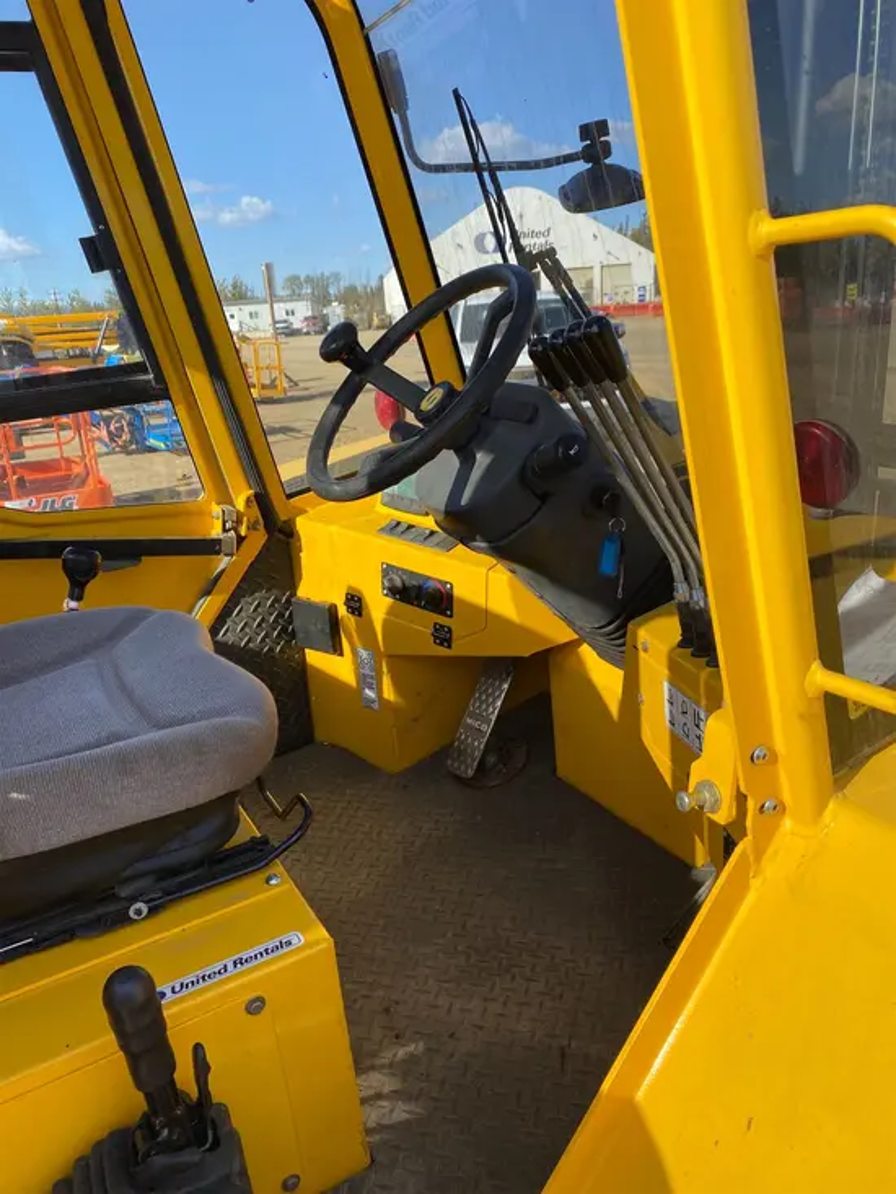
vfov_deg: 67.3
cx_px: 448
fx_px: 897
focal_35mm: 26
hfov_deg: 53.1
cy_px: 597
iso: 32
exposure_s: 1/965
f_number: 1.8
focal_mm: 4.25
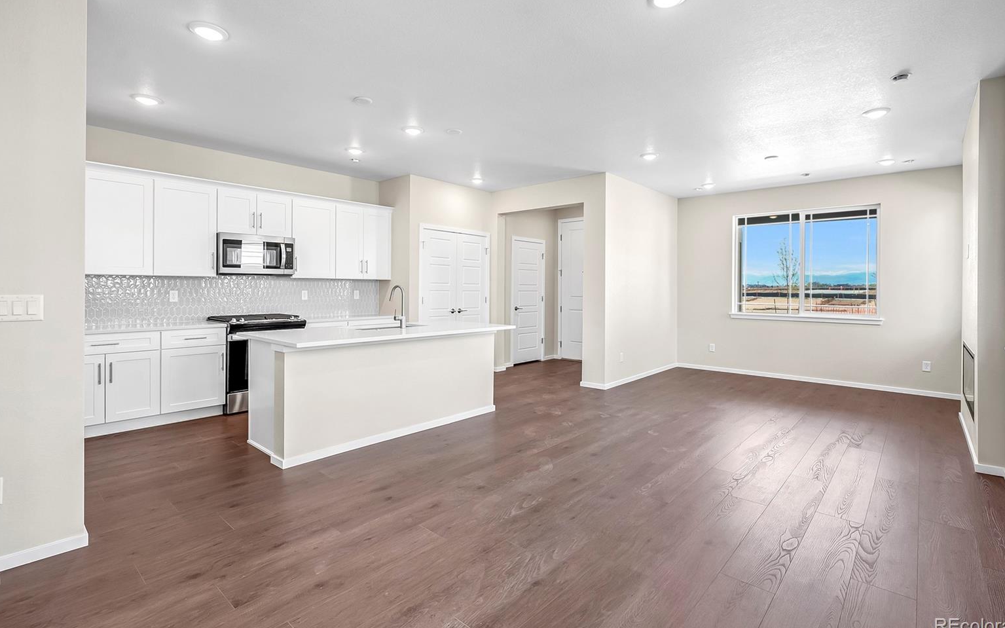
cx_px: 517
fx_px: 466
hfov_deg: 94.3
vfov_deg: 67.9
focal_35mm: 17
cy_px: 290
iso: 200
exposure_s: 1/3.33
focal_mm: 16
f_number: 8
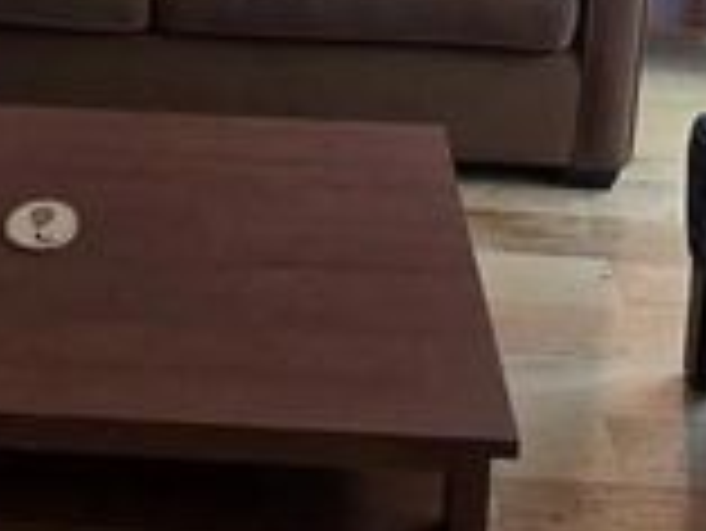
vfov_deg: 20.6
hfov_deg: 35.7
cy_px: -392
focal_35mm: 53
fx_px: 1082
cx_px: 216
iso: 50
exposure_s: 1/60
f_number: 2.2
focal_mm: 2.2
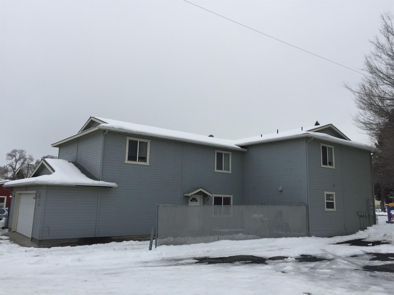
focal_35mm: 29
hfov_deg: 61.7
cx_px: 197
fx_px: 330
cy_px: 148
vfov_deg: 48.2
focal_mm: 4.15
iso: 32
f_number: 2.2
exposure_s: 1/1582
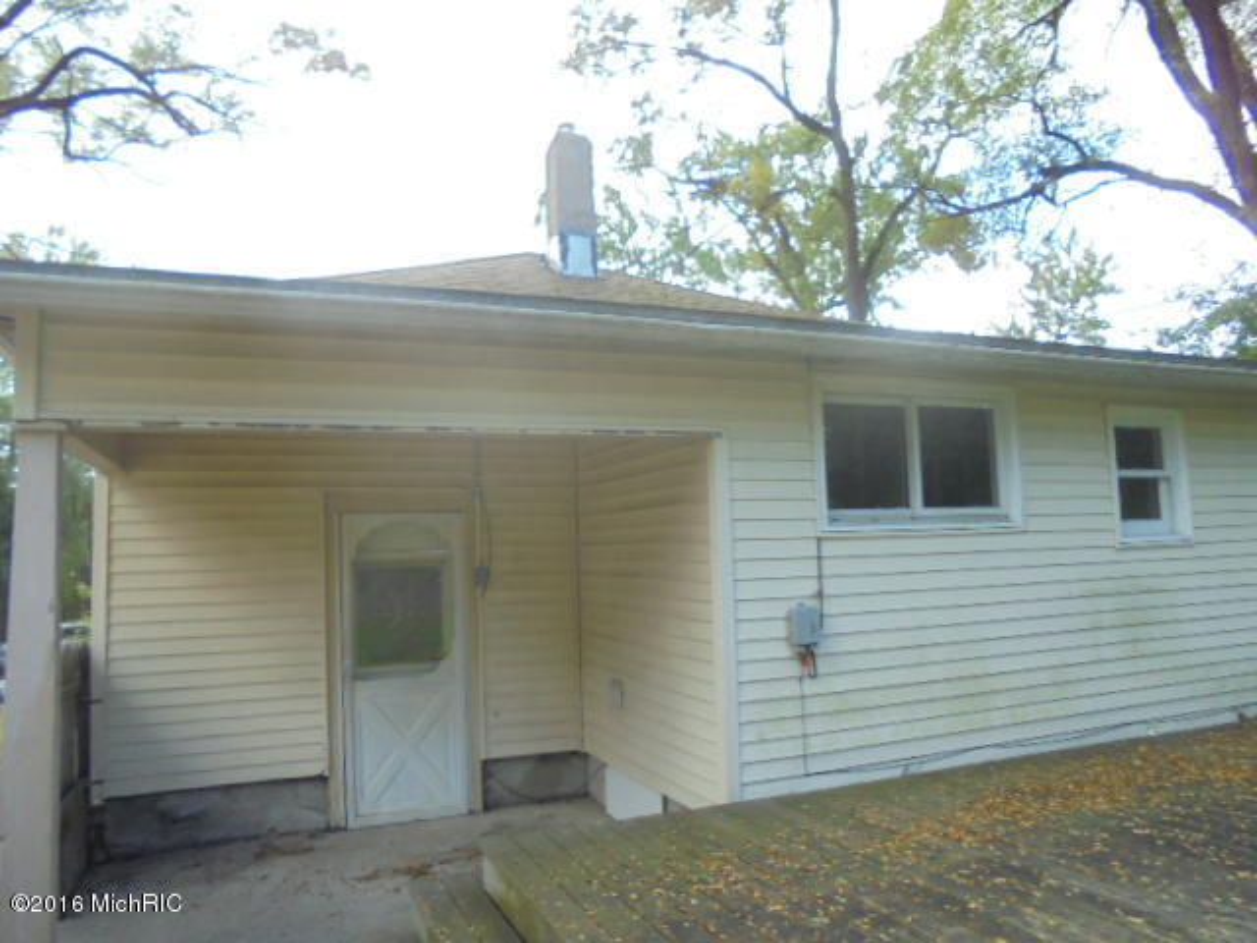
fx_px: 944
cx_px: 628
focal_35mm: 26
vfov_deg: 53.1
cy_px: 472
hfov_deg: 67.3
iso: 100
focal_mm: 4.6
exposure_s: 1/160
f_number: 3.5
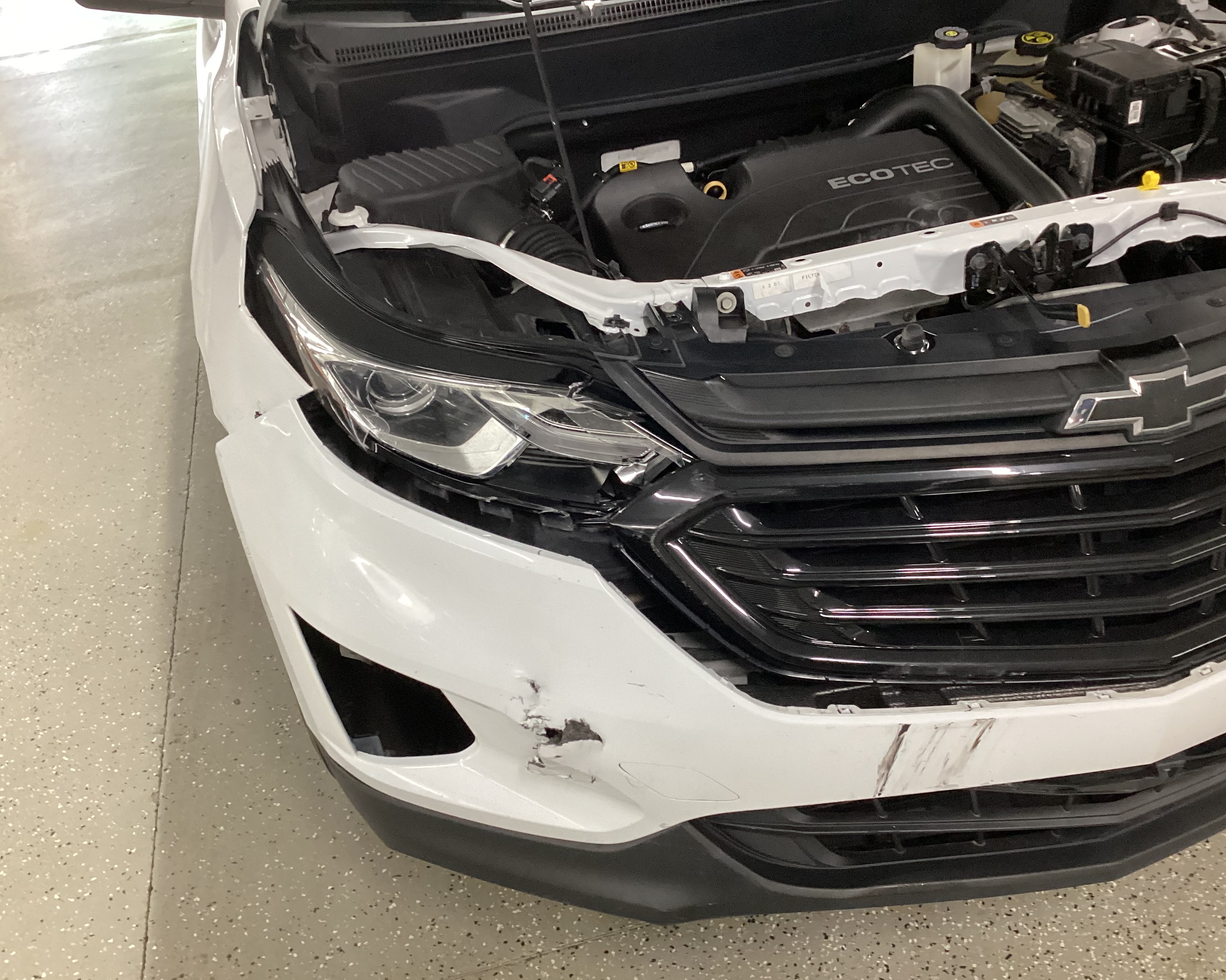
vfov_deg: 44.5
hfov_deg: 54.2
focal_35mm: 33
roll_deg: +6.7
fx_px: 1197
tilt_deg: -35.1
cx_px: 626
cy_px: 500
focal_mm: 3.3
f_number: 2.4
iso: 320
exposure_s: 1/50
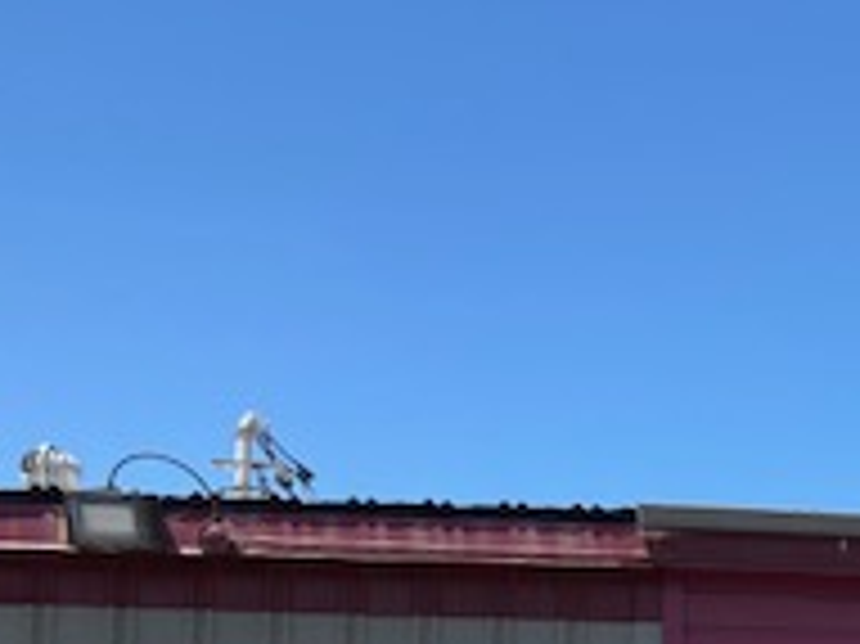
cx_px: 1364
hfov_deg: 18.1
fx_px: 2334
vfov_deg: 14.6
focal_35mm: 94
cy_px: 964
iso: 20
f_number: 1.8
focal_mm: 3.99
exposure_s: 1/1656
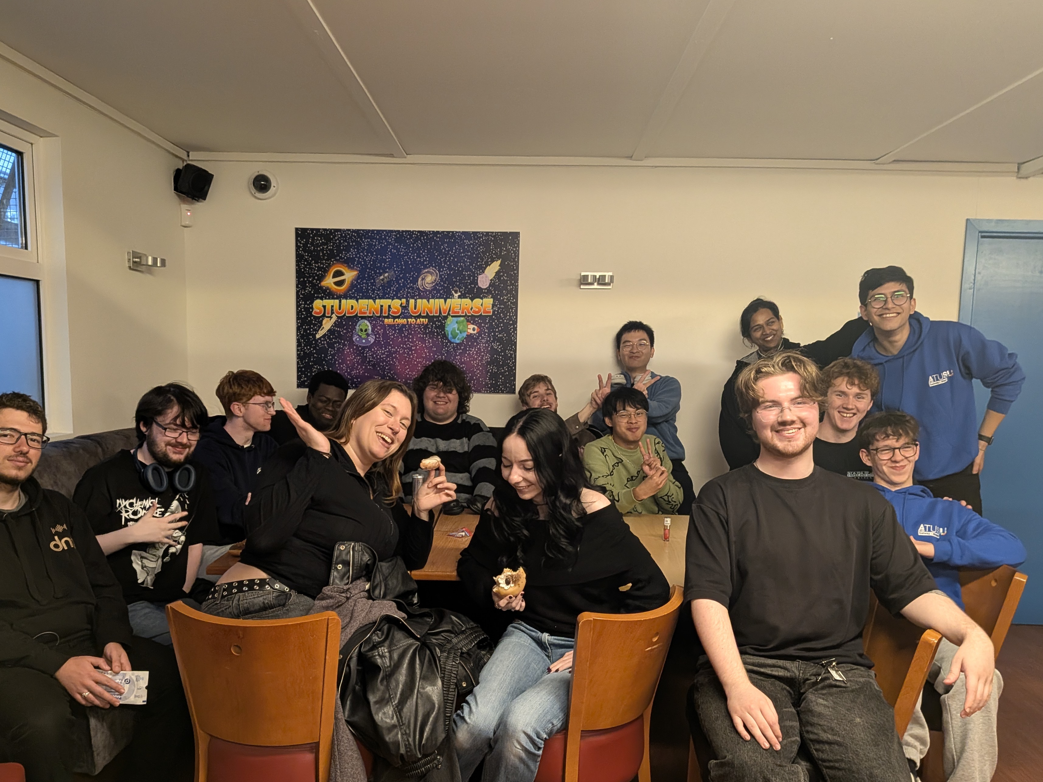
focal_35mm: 28
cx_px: 487
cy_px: 453
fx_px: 844
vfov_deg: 49.5
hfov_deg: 63.4
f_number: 1.7
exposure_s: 1/100
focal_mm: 4.53
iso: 477
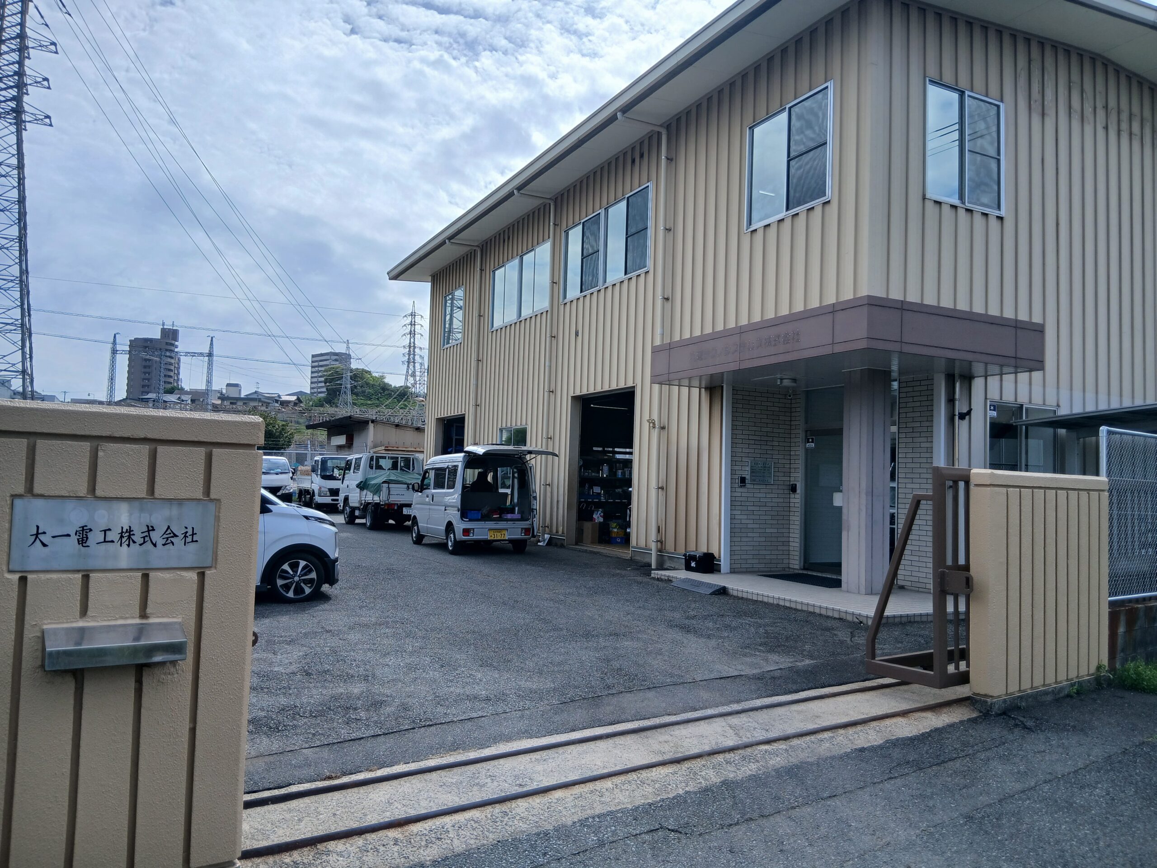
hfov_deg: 67.3
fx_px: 869
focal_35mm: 26
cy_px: 434
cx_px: 578
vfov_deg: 53.1
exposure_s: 1/621
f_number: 1.8
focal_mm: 3.86
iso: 20
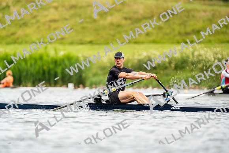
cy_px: 76
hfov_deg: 3.4
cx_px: 114
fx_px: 3817
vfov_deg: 2.3
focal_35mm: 600
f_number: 6.3
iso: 500
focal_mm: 600
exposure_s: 1/2000
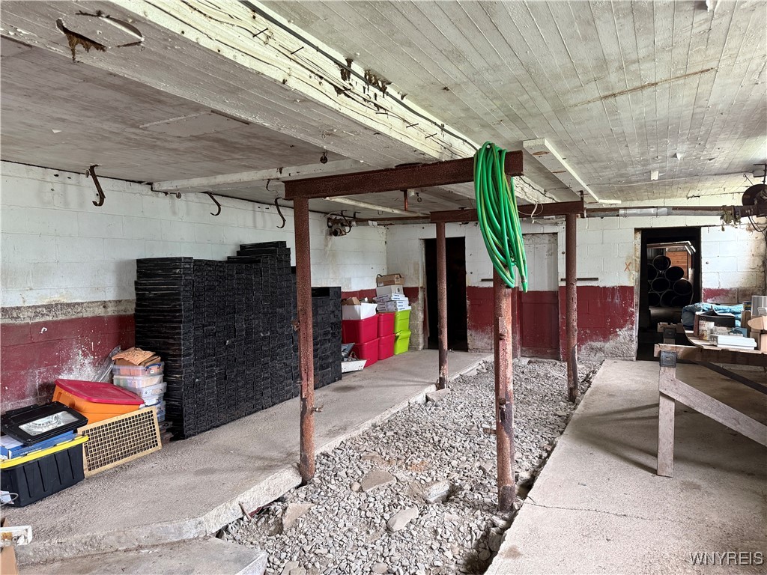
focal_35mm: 24
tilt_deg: -1.5
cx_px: 384
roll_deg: +1.1
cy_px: 288
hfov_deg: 71.6
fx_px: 532
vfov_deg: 56.8
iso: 250
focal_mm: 6.76
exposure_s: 1/60
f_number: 1.78
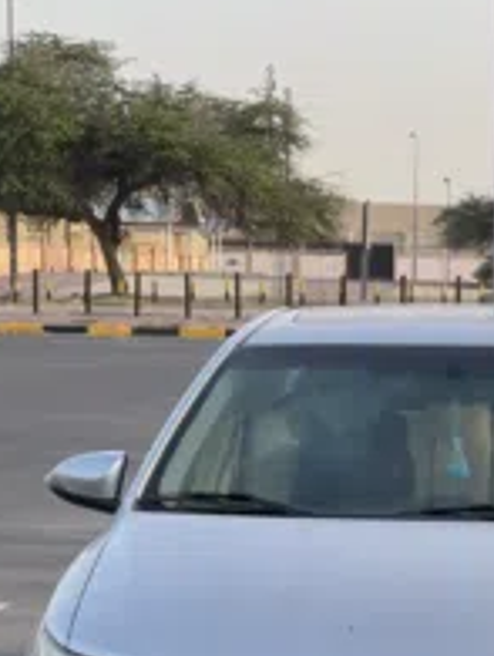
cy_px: 478
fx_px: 2485
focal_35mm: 131
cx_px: 400
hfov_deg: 11.3
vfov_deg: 15.0
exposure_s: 1/314
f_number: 2.2
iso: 25
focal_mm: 7.5
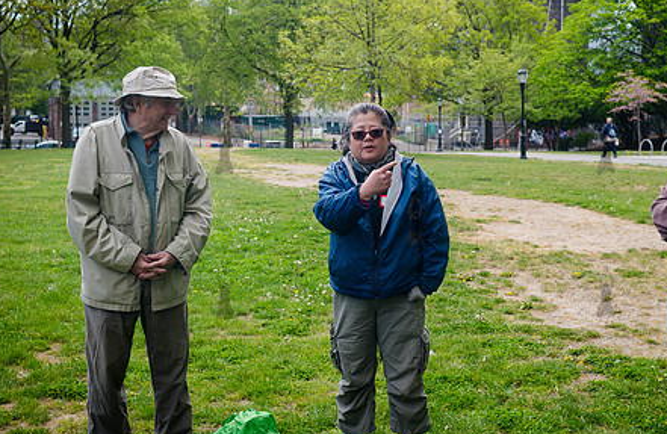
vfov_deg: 26.0
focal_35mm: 51
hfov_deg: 39.1
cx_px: 370
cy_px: 183
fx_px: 938
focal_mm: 35
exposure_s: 1/500
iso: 200
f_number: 5
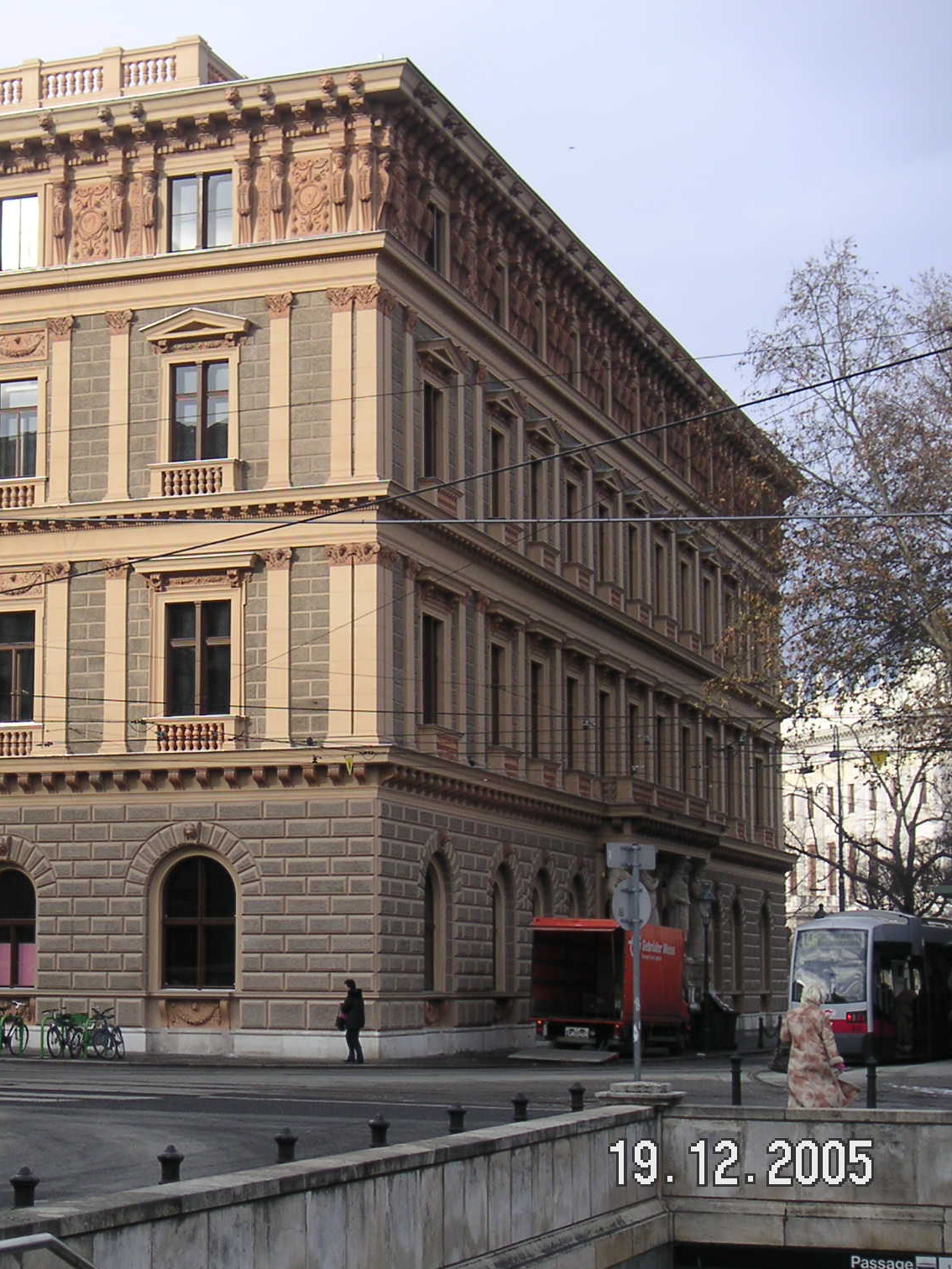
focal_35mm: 65
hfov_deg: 22.2
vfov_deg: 29.8
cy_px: 644
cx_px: 157
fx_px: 2383
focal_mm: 7.4
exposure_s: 1/350
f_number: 2.9
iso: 50
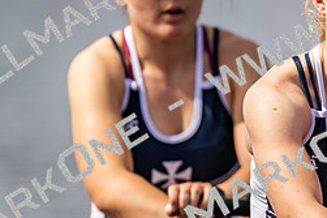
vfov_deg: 1.0
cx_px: 366
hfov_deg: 1.5
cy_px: 99
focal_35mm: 1387
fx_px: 12590
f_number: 4
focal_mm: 600
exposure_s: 1/2500
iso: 250
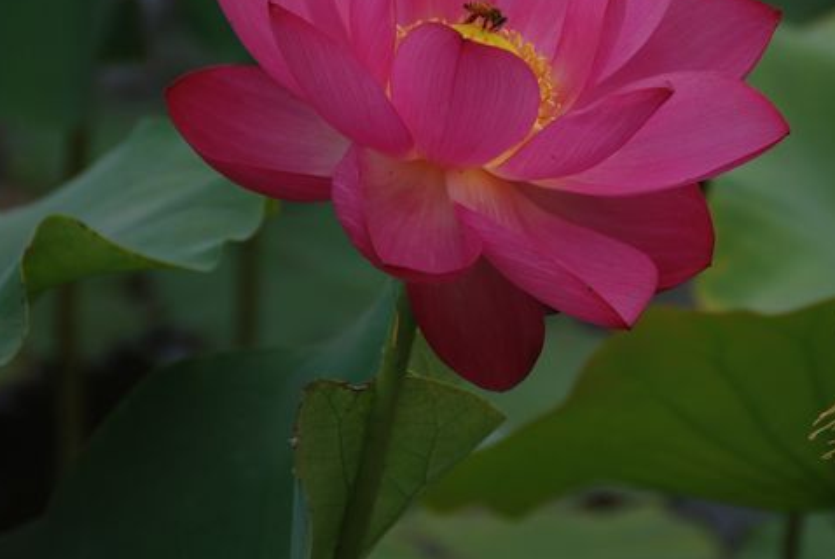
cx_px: 566
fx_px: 11658
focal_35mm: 502
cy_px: 108
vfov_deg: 2.7
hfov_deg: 4.1
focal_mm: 200
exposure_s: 1/250
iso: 100
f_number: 5.6
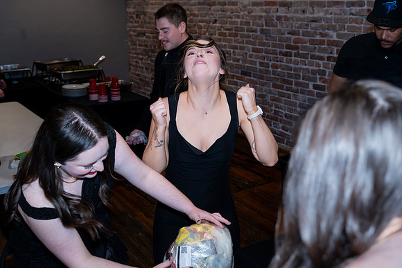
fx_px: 469
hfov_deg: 46.4
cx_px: 201
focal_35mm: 42
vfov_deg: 31.9
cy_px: 134
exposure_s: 1/250
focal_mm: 42
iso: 6400
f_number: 5
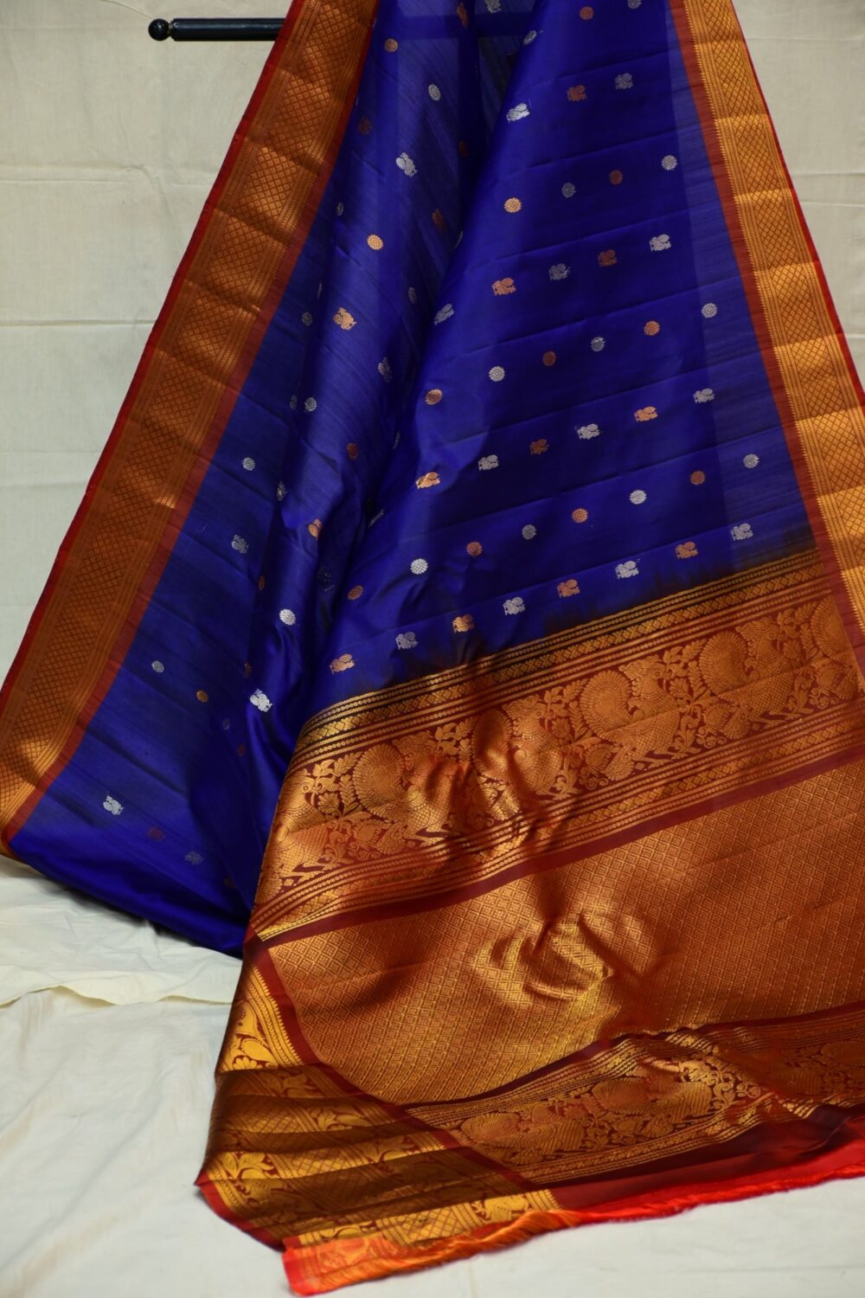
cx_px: 432
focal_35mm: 105
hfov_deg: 13.0
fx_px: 3784
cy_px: 649
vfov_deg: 19.5
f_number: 5
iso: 200
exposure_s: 1/20
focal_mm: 70
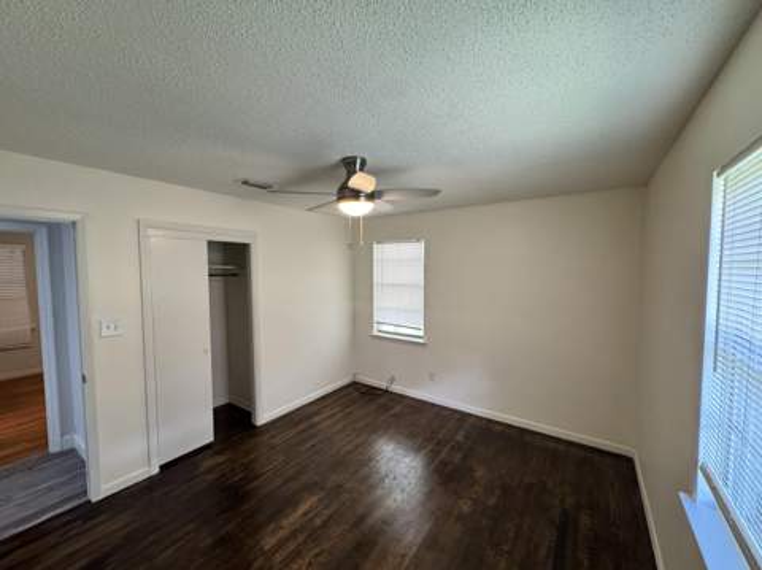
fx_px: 308
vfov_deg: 85.6
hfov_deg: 102.1
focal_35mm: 14
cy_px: 285
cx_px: 381
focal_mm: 2.22
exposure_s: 1/60
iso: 250
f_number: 2.2
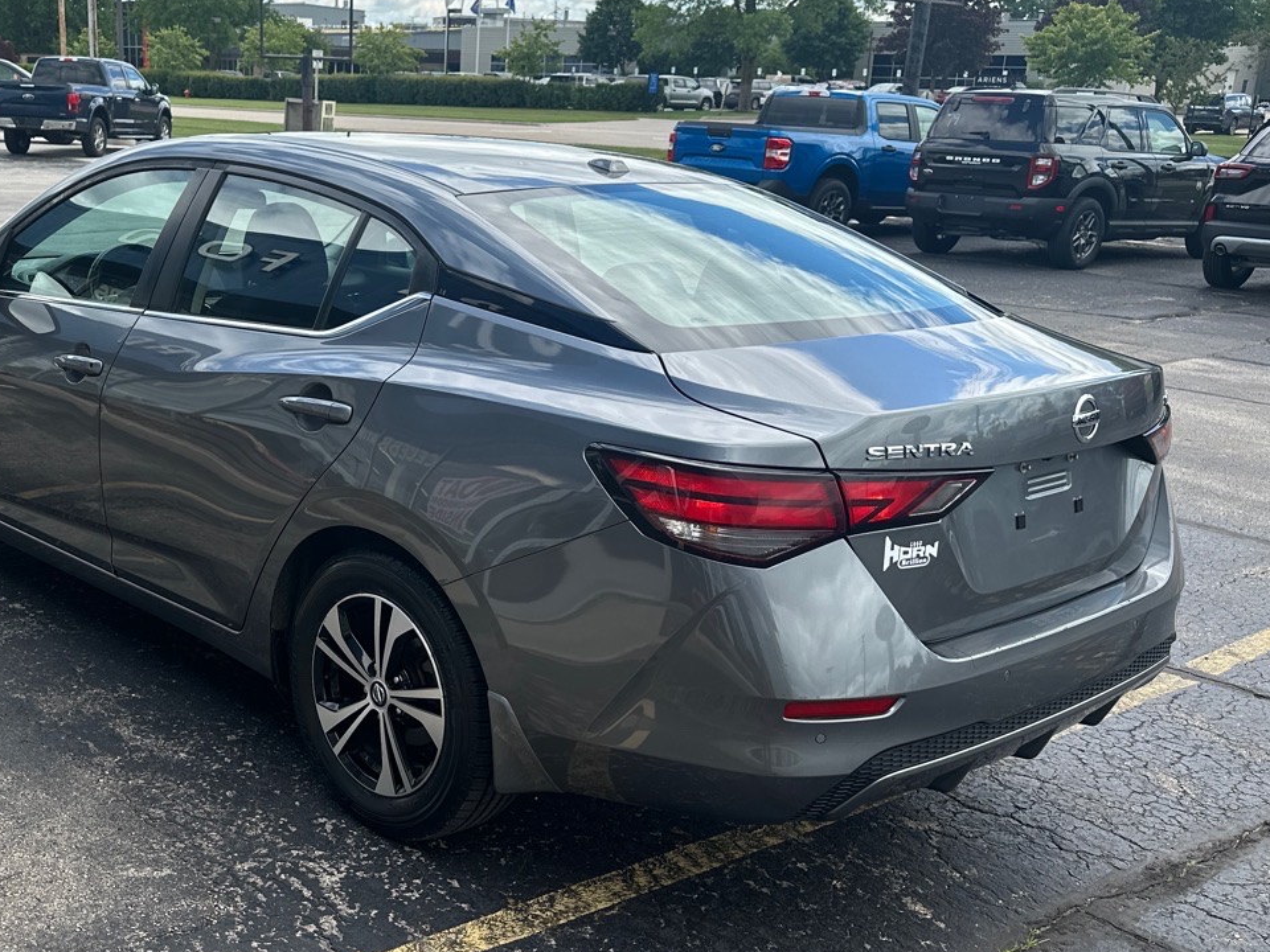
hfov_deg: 45.4
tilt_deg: -18.1
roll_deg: -1.8
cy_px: 555
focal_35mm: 40
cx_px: 341
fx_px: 1468
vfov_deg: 35.9
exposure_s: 1/1613
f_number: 1.78
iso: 80
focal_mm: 6.86
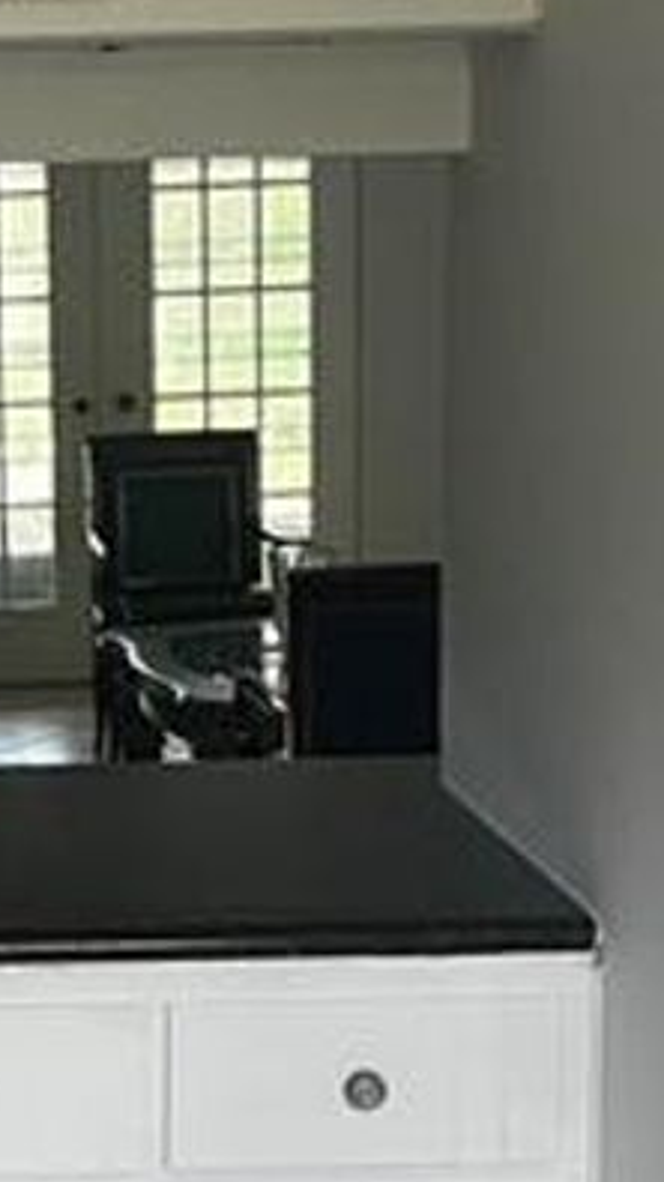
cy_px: 815
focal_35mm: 98
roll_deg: +1.6
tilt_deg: -9.8
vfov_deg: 21.7
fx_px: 3069
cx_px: -96
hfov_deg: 12.1
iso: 160
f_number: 1.6
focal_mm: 5.1
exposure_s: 1/60
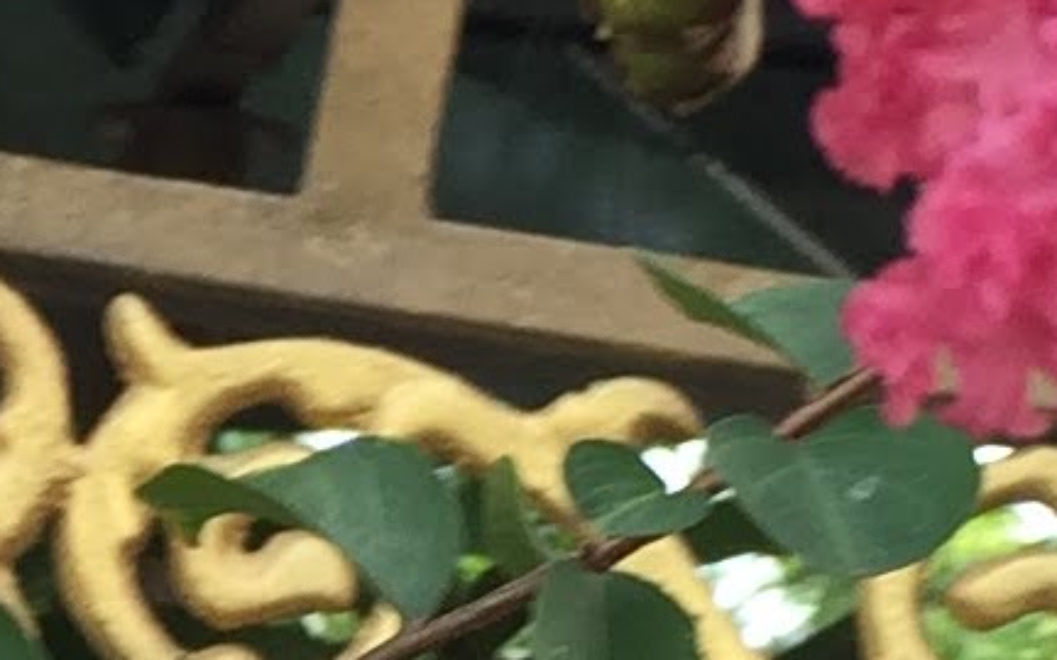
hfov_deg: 8.6
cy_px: 934
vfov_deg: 5.6
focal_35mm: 232
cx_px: -913
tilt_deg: +6.8
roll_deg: -11.9
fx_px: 6683
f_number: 2.2
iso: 32
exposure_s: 1/100
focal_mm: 4.15
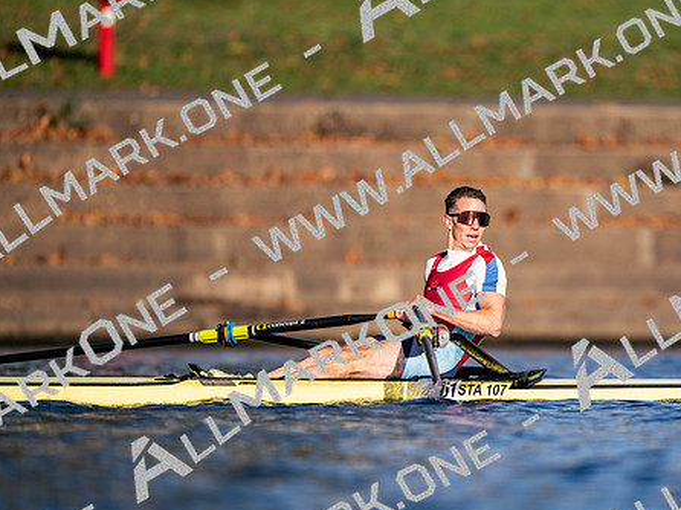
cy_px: 266
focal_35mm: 751
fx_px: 14766
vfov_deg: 2.0
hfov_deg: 2.6
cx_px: 441
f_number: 4
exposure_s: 1/2500
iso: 125
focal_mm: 600
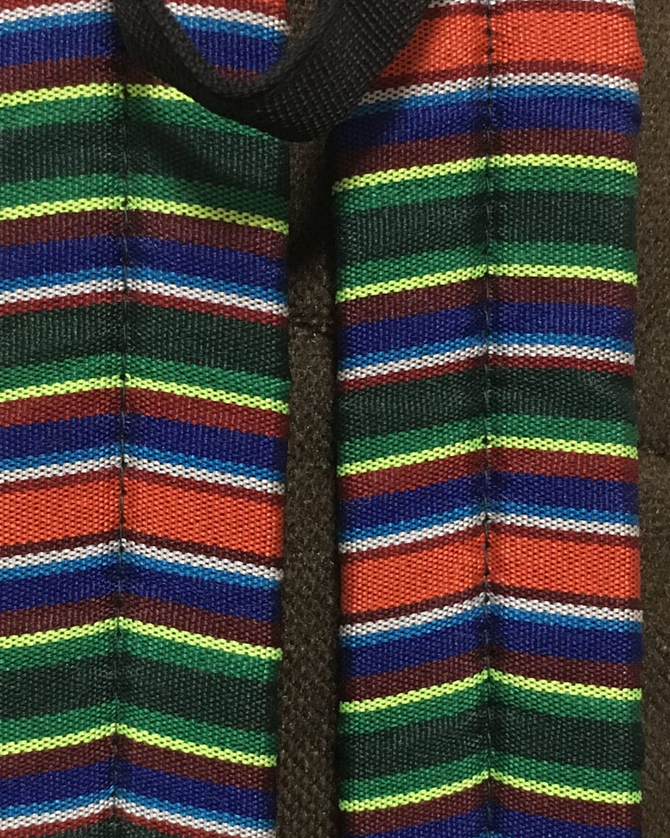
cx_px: 273
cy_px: 528
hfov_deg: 24.9
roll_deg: -0.2
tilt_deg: -24.2
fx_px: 1512
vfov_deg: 30.8
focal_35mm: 61
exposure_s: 1/17
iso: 200
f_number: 2.2
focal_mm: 4.15
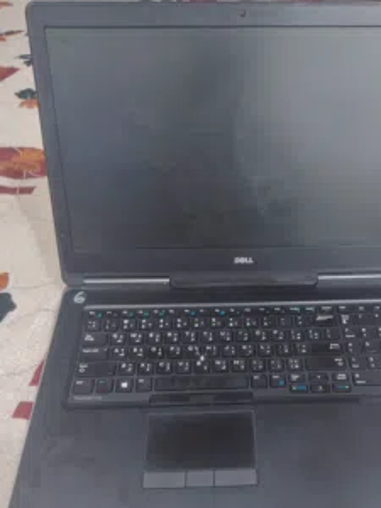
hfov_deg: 43.9
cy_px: 325
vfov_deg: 56.0
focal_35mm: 32
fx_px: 470
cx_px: 234
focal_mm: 5.25
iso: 1072
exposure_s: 1/25
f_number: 1.75
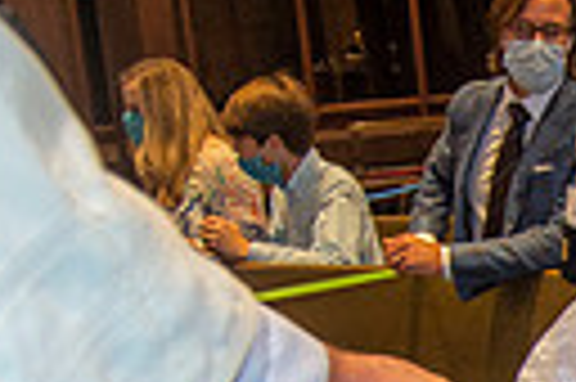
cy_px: 562
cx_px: 842
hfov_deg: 17.1
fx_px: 1742
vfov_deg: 12.0
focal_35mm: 109
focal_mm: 24
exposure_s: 1/125
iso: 1600
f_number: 4.5
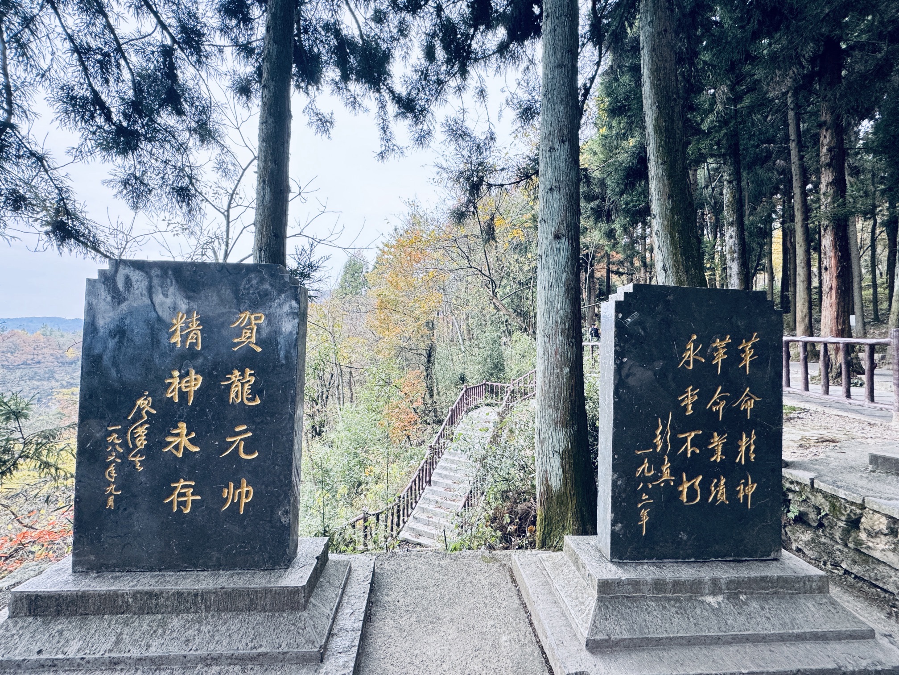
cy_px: 338
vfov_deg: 85.7
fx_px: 364
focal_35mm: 14
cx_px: 450
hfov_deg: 102.1
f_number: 2.2
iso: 200
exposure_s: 1/99
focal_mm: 2.22
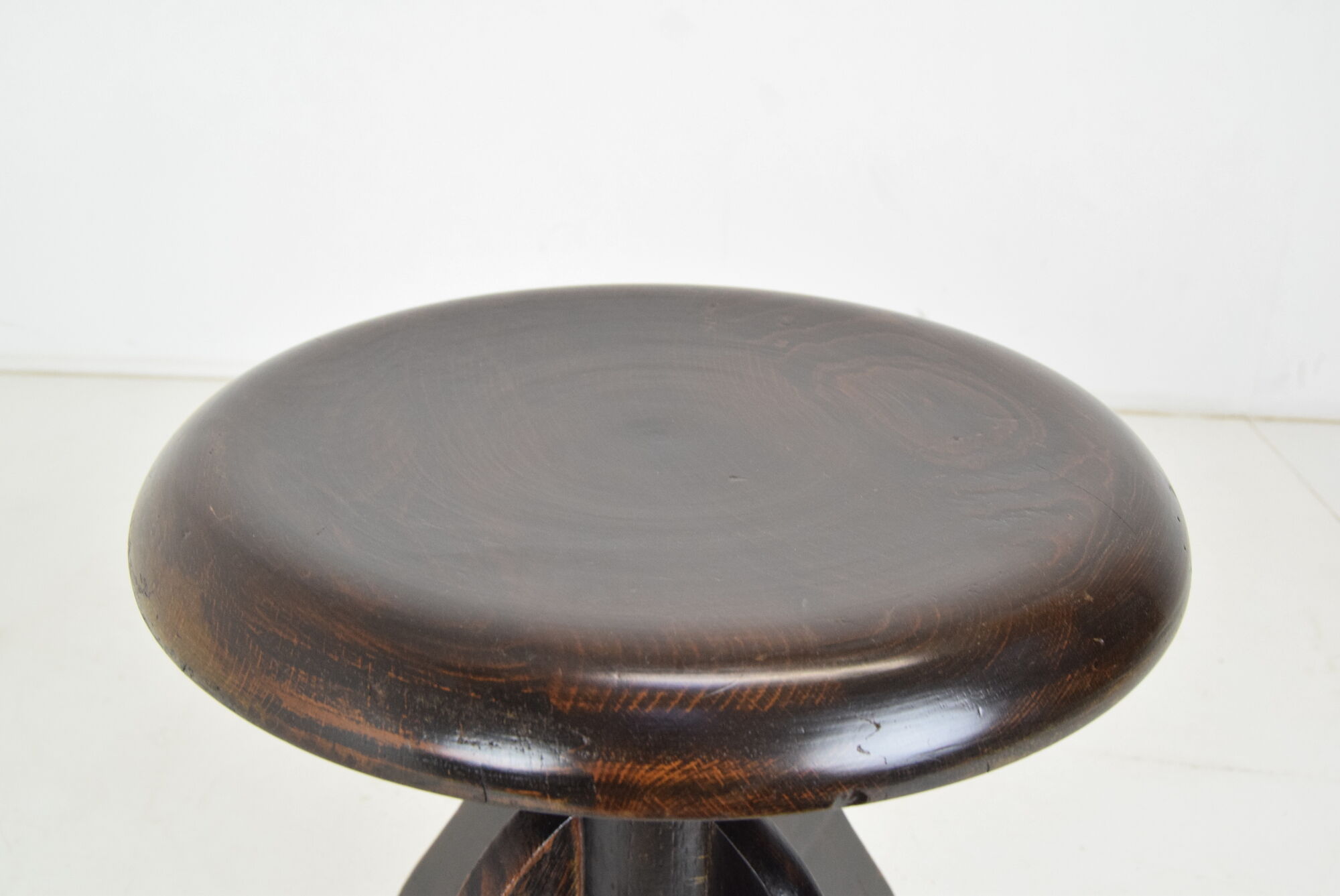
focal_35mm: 36
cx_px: 670
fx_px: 1341
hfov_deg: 53.1
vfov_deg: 36.9
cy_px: 448
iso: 1600
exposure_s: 1/100
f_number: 8
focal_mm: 24
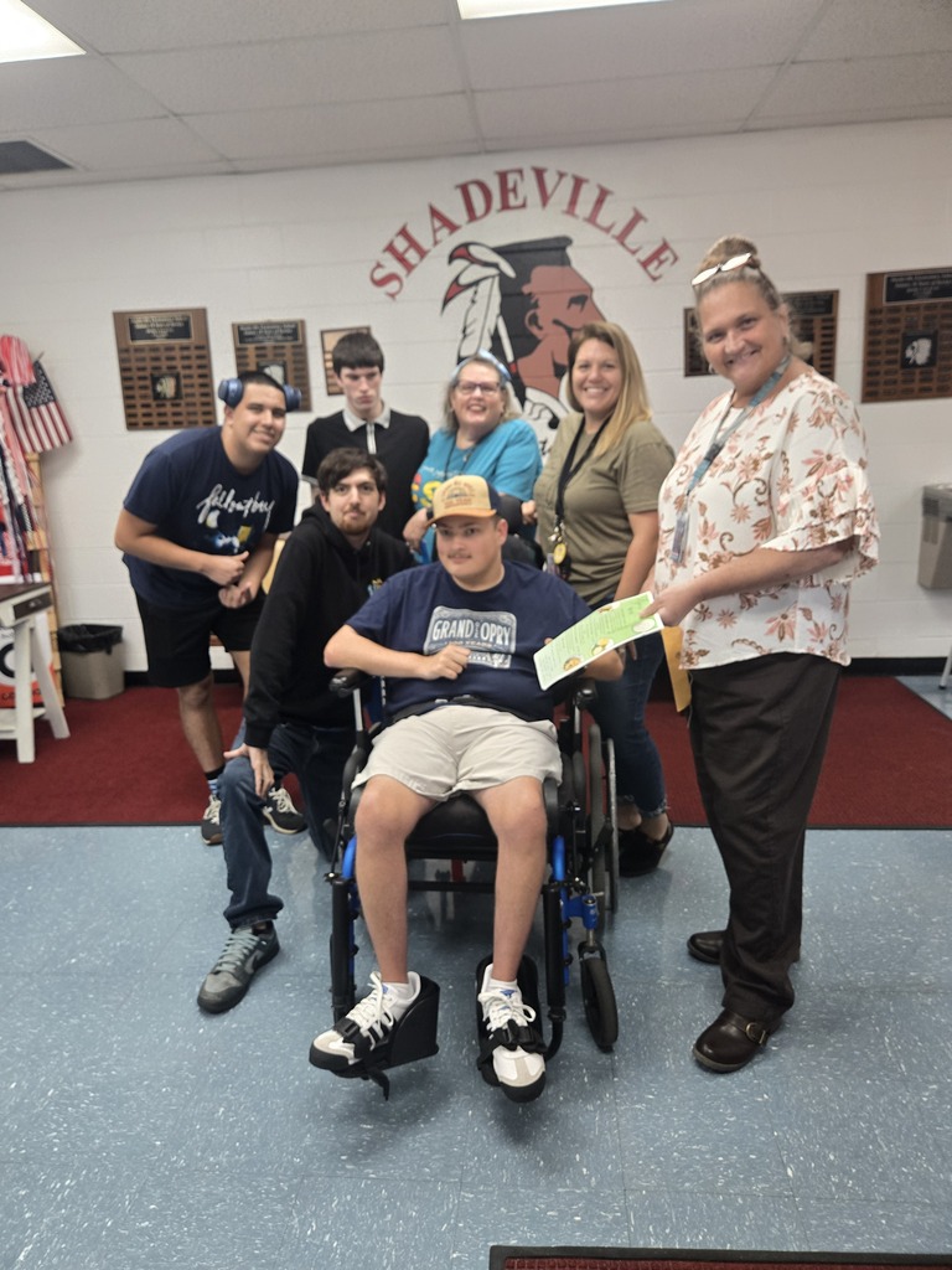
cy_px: 635
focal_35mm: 23
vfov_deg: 73.9
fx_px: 843
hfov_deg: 58.9
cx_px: 476
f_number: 1.8
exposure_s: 1/120
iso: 400
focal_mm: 5.4
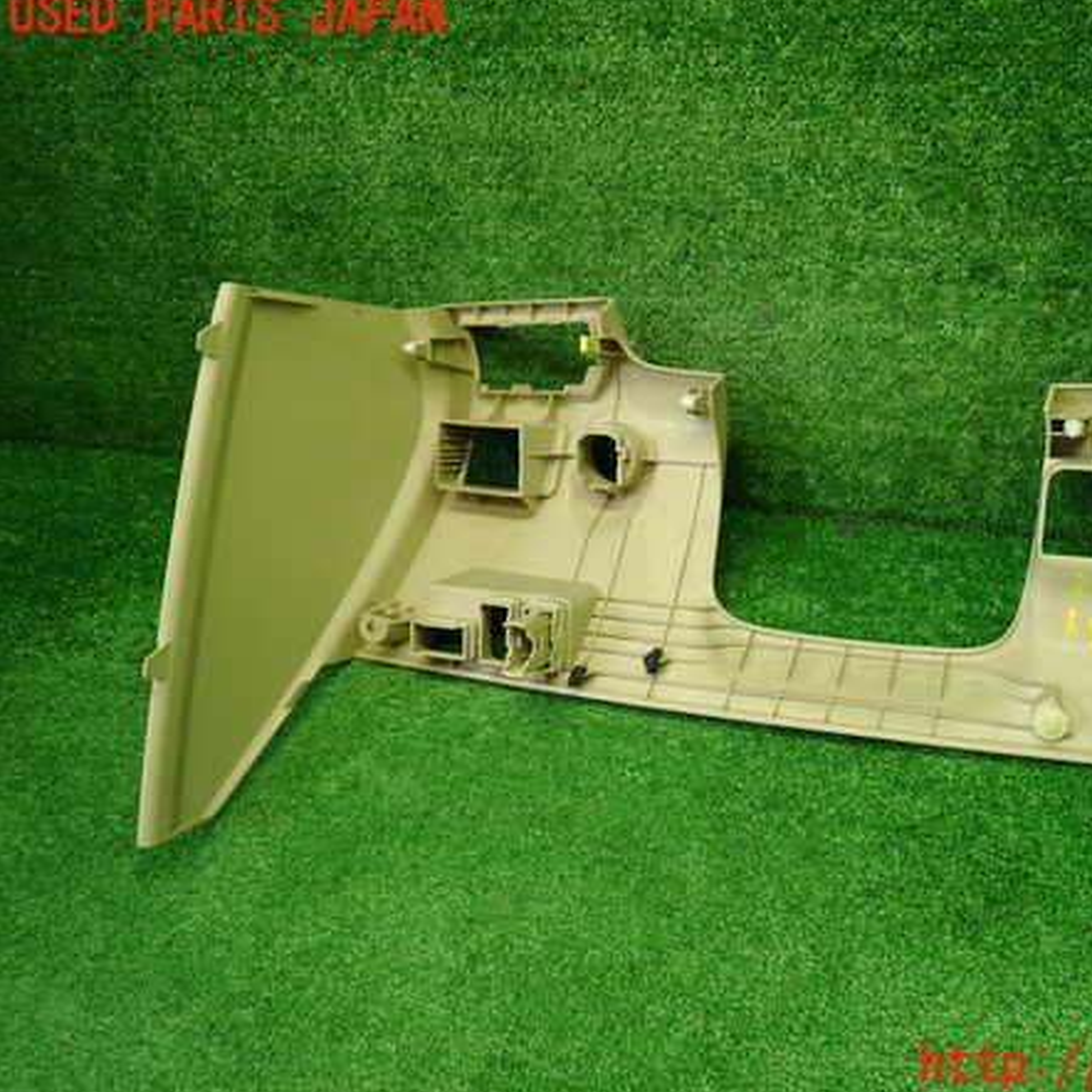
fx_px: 1071
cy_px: 541
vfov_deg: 54.0
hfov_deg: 52.9
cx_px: 736
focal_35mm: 30
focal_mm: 4.5
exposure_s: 1/60
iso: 160
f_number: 2
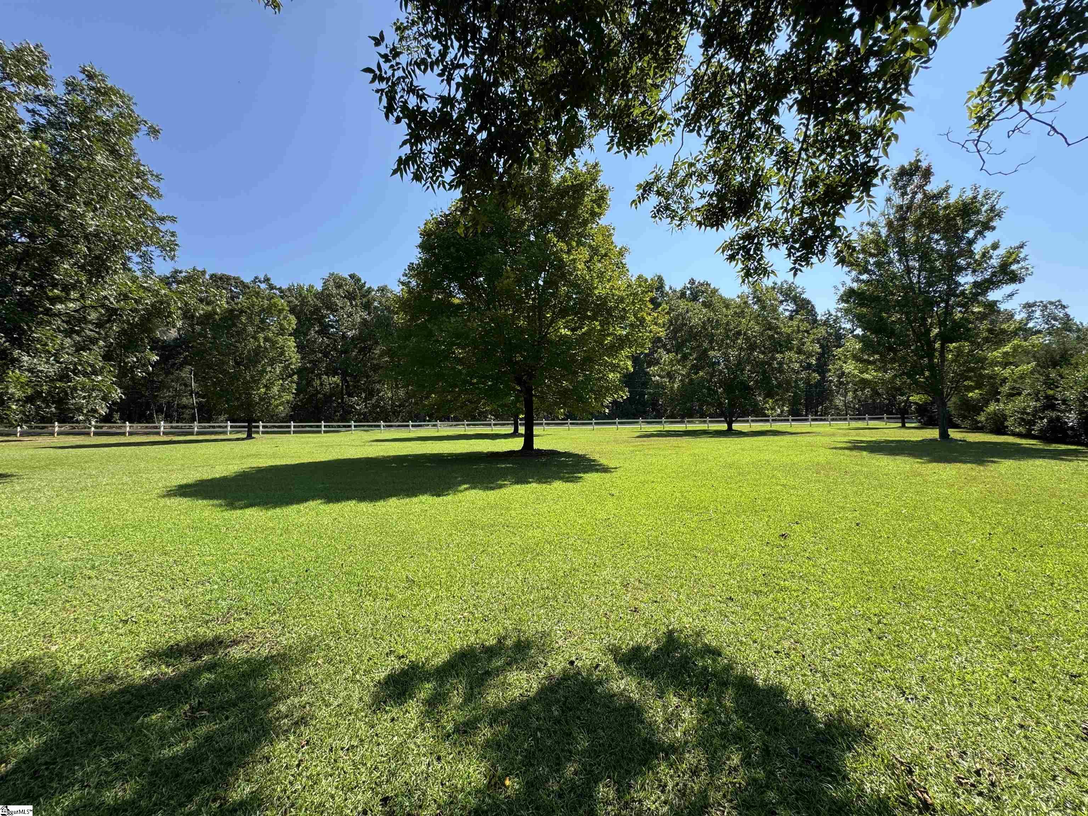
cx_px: 544
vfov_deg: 85.7
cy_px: 408
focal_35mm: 14
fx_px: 440
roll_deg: +1.1
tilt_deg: +2.4
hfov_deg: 102.1
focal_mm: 2.22
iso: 50
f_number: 2.2
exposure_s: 1/763
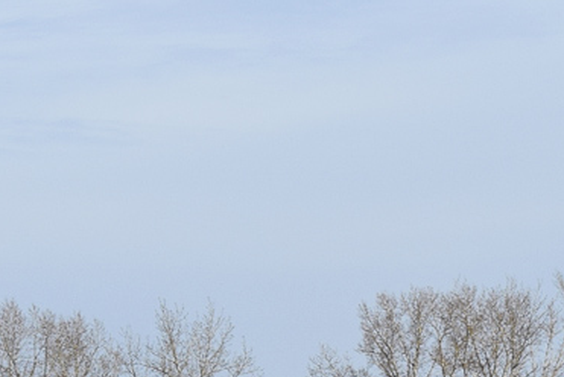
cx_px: 774
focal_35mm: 267
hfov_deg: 7.6
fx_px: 4180
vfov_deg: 5.1
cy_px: 546
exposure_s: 1/320
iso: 200
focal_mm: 55
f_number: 9
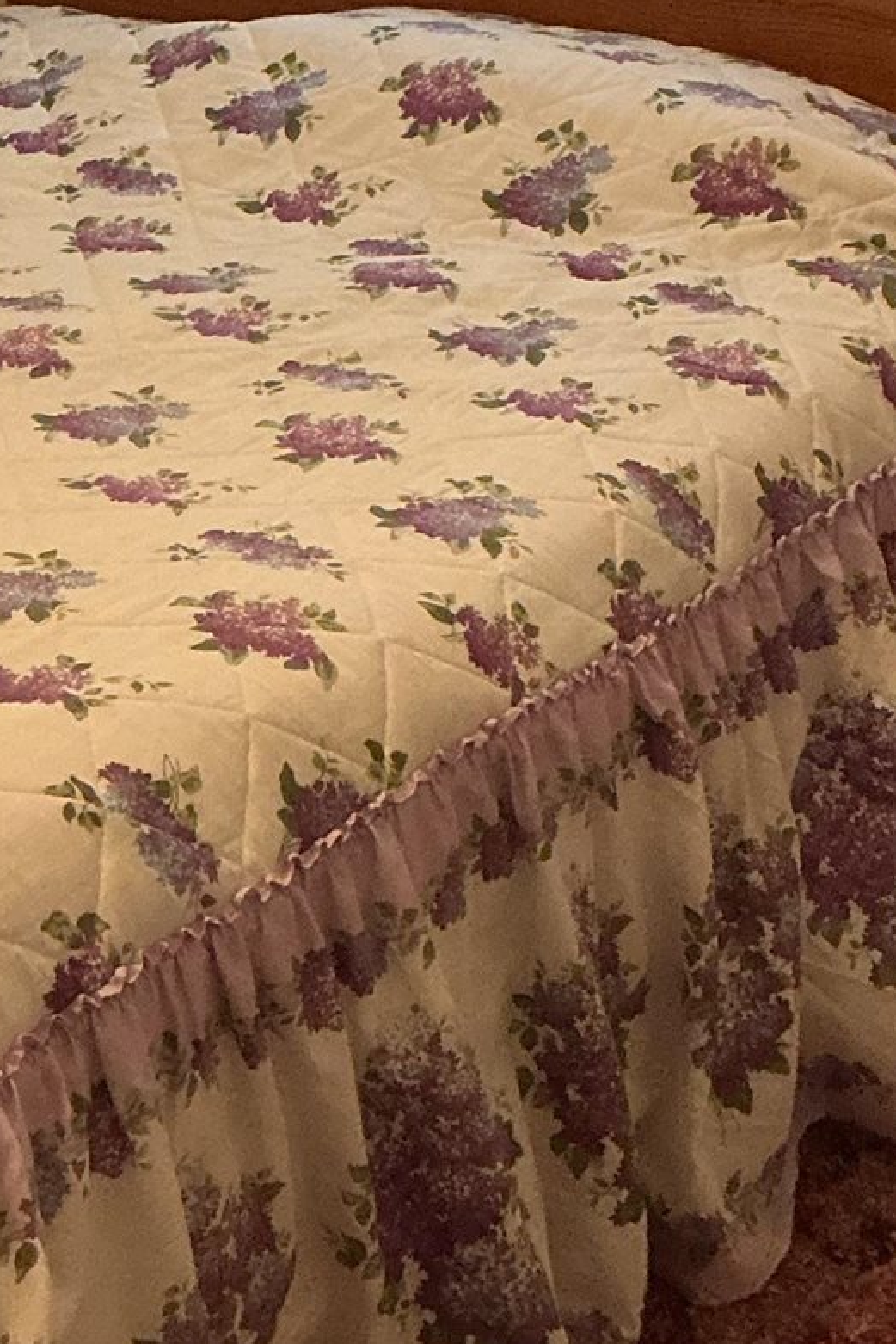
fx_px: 3321
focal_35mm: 89
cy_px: 313
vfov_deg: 22.6
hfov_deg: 15.2
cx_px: 150
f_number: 1.8
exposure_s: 1/60
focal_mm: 3
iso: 250
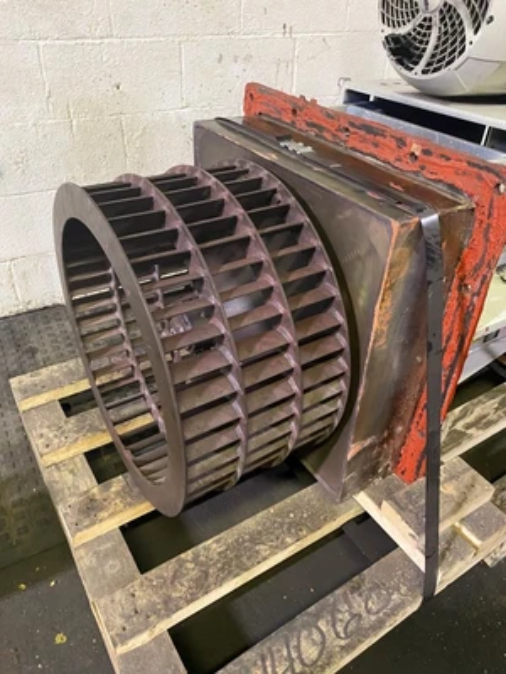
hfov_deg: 53.1
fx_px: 507
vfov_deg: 67.3
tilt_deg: -34.2
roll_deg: -1.1
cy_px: 337
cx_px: 253
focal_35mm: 26
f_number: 1.8
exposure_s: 1/40
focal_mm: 4.25
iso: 500
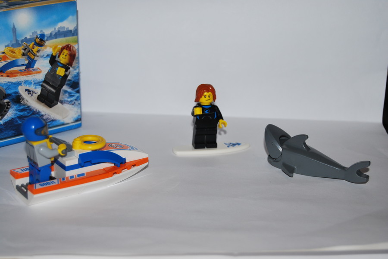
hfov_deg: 27.0
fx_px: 809
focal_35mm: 75
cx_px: 194
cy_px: 130
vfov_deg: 18.2
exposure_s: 1/60
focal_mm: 50
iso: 200
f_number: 5.6
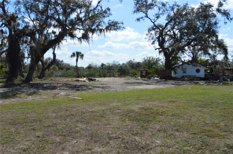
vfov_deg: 36.8
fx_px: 233
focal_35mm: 36
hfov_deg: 53.2
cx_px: 116
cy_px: 77
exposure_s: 1/320
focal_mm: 24
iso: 100
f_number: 9
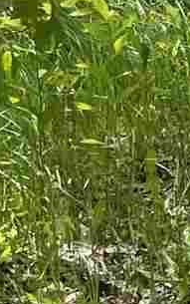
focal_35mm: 267
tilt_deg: -0.7
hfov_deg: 4.6
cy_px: -296
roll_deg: -1.0
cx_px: 680
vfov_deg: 7.6
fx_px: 2209
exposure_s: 1/1339
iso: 32
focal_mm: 5.1
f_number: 1.6
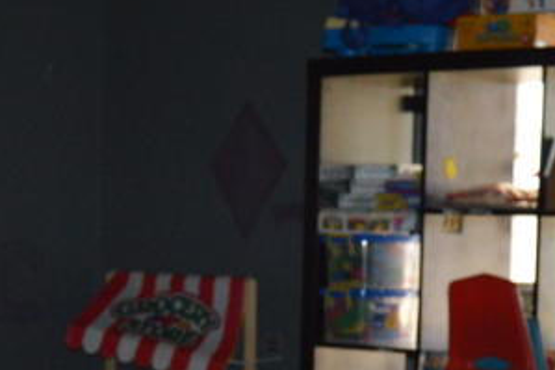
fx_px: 1787
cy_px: 521
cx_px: 322
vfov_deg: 11.4
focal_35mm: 116
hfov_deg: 17.6
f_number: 3.5
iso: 1000
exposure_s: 1/60
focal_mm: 20
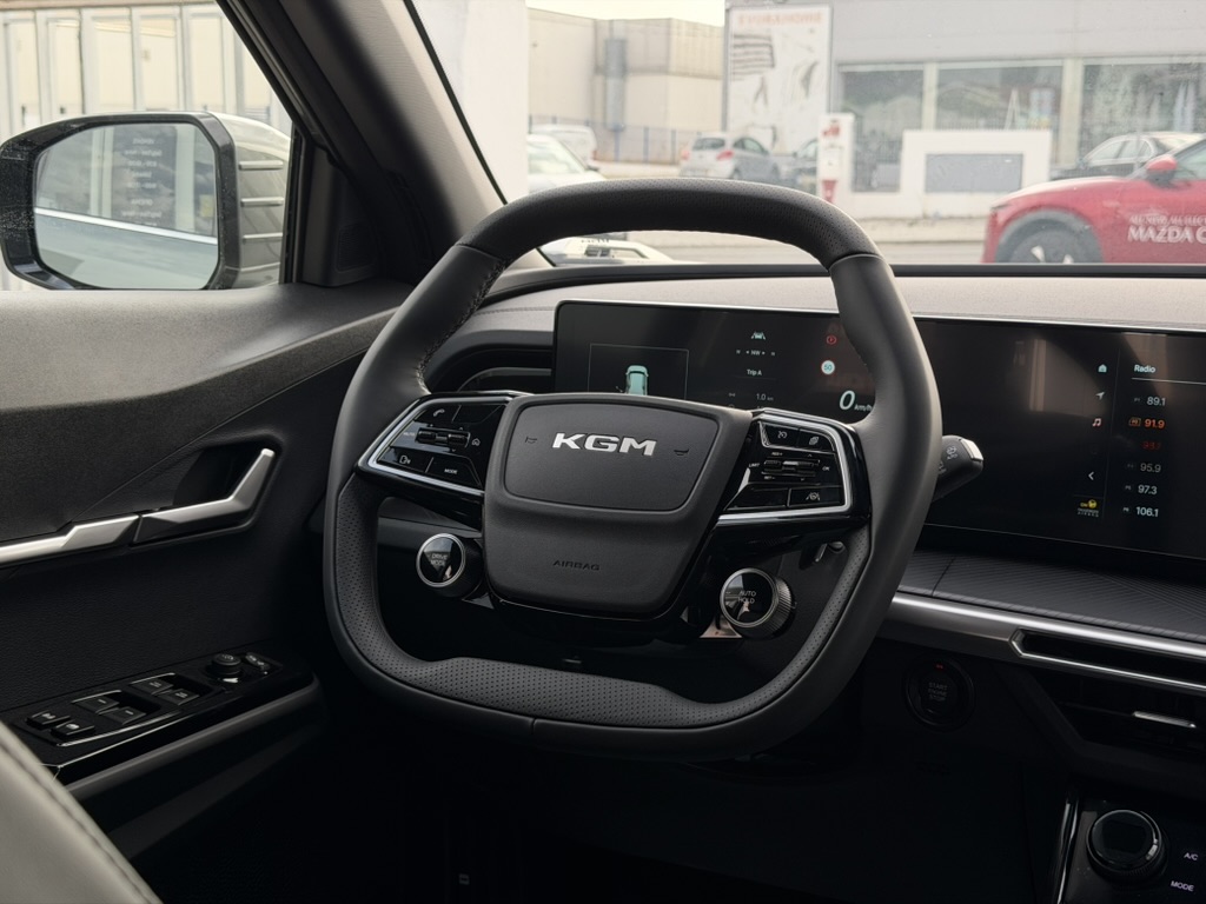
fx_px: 1672
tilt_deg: -10.7
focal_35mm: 48
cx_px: 603
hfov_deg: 39.7
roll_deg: +0.5
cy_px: 452
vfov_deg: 30.3
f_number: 1.78
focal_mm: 6.76
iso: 80
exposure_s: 1/469
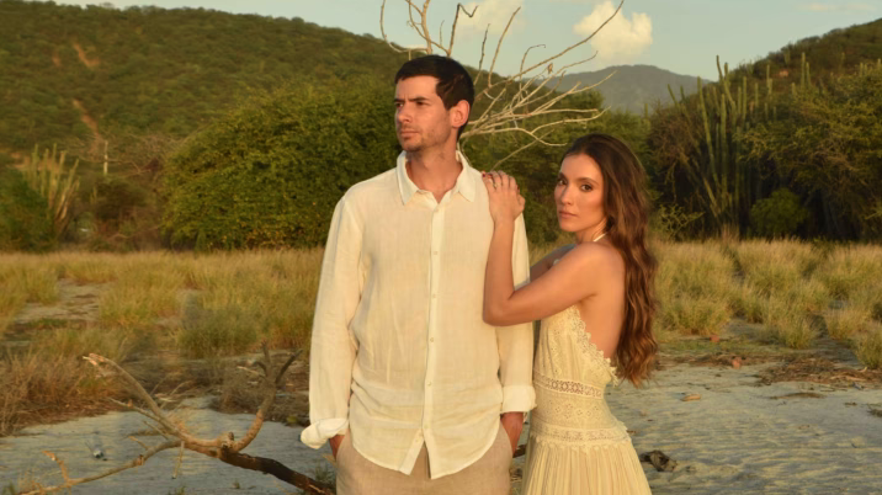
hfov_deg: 33.3
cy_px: 101
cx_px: 512
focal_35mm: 63
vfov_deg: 18.9
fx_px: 1473
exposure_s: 1/80
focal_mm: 42
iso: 125
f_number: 9
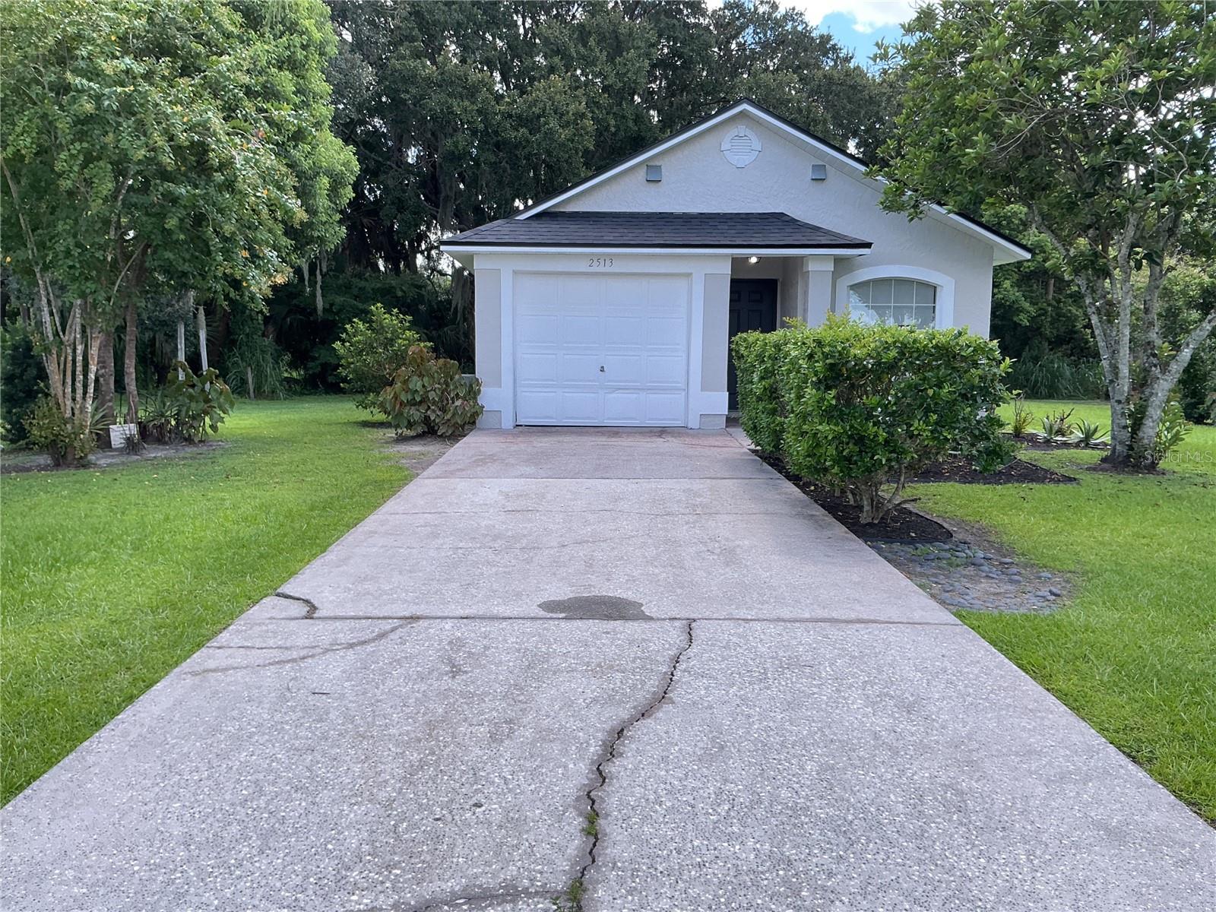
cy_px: 456
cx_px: 608
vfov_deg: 48.2
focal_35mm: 29
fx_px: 1019
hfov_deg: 61.7
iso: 20
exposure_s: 1/220
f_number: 1.8
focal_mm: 3
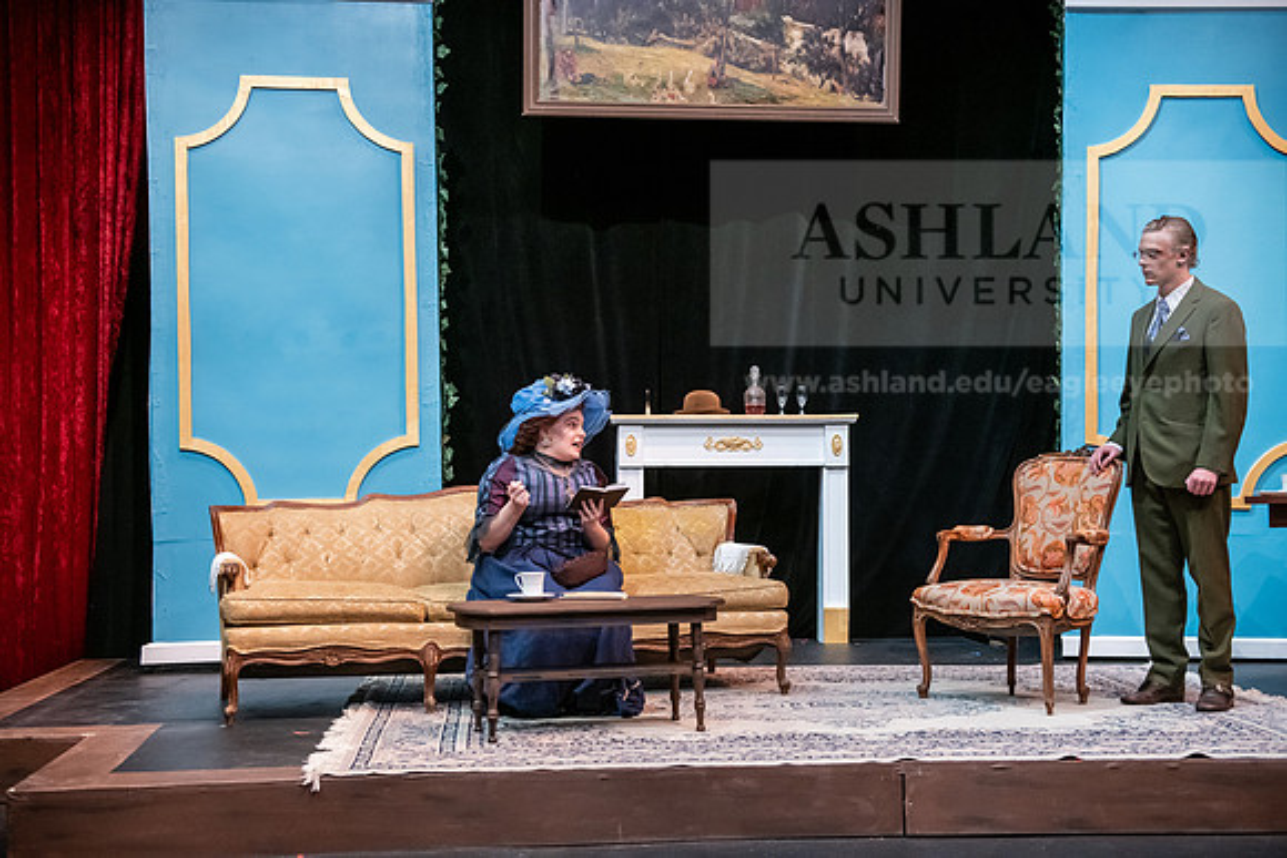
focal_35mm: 48
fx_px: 1716
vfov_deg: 28.1
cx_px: 644
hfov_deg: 41.1
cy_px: 429
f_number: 3.2
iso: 3200
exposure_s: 1/200
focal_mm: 48
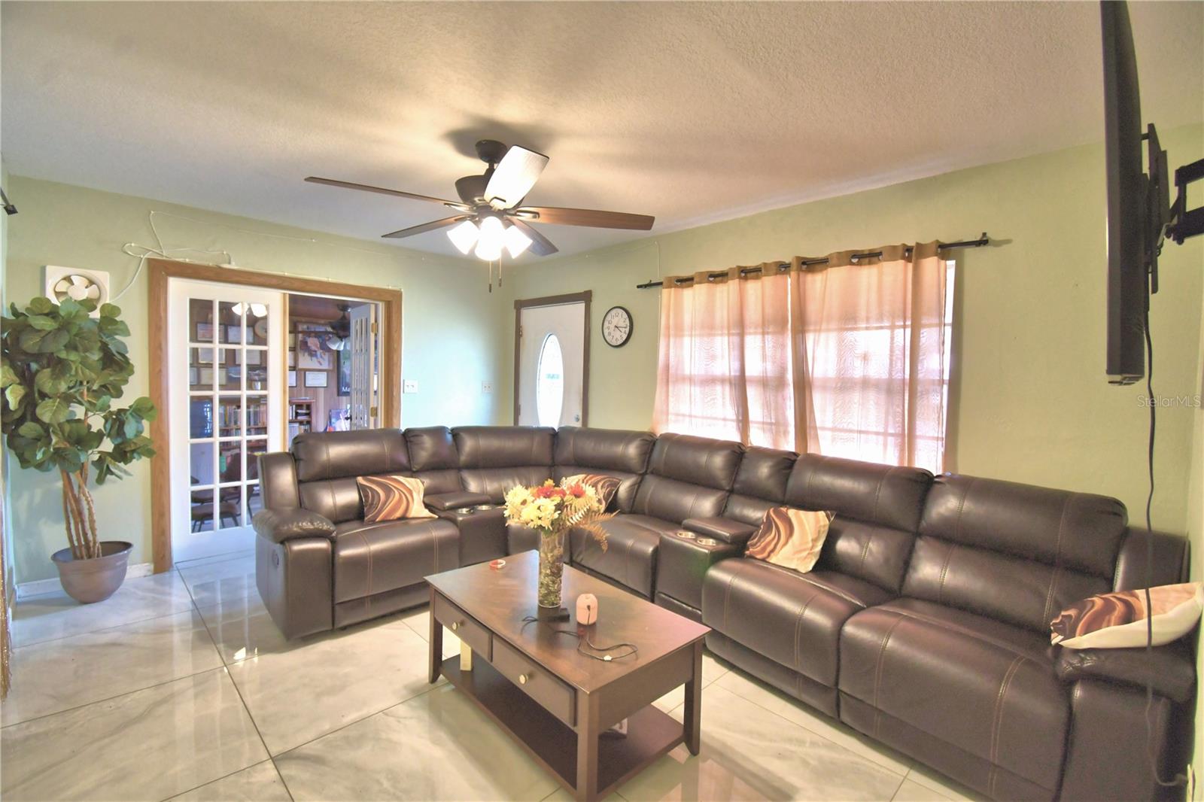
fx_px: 502
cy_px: 401
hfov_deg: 100.4
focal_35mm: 15
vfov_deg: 77.3
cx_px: 602
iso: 640
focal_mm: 10
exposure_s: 1/30
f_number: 4.5
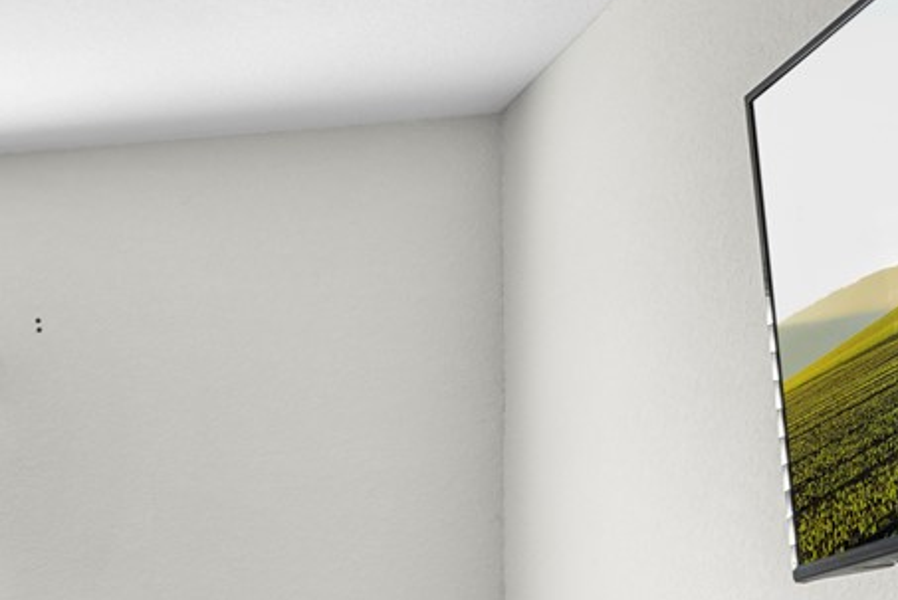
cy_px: 864
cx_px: -624
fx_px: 1673
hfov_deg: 21.8
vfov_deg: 18.4
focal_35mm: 67
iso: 250
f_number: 9
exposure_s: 1/10
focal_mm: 14
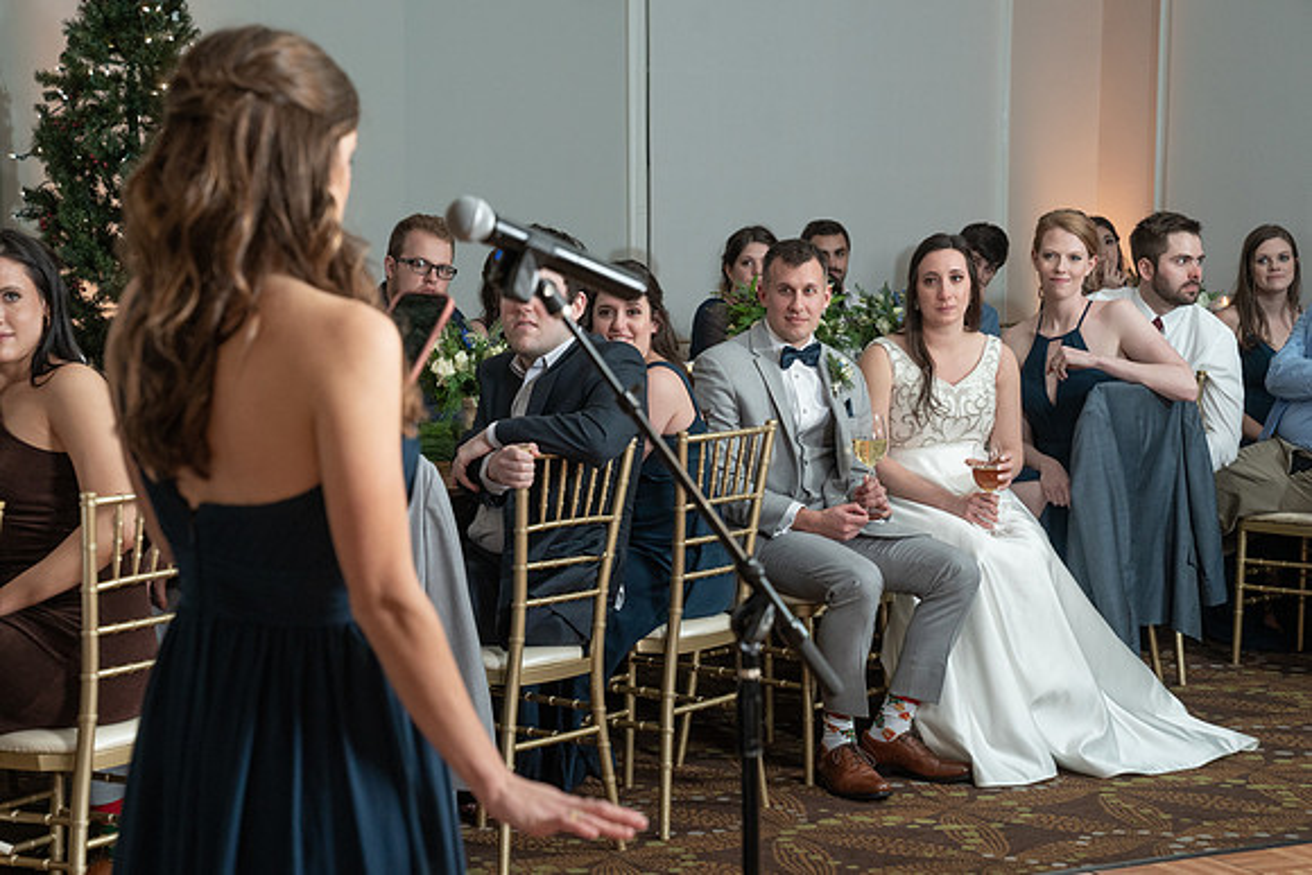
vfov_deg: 17.7
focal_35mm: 77
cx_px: 633
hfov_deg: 26.3
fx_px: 2811
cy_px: 471
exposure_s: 1/200
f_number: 5
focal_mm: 70
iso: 2000
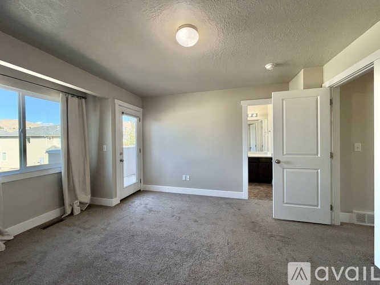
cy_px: 142
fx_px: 154
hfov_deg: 102.1
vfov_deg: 85.7
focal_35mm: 14
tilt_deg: +0.4
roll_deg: +0.8
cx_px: 190
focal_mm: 2.22
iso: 250
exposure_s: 1/120
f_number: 2.2
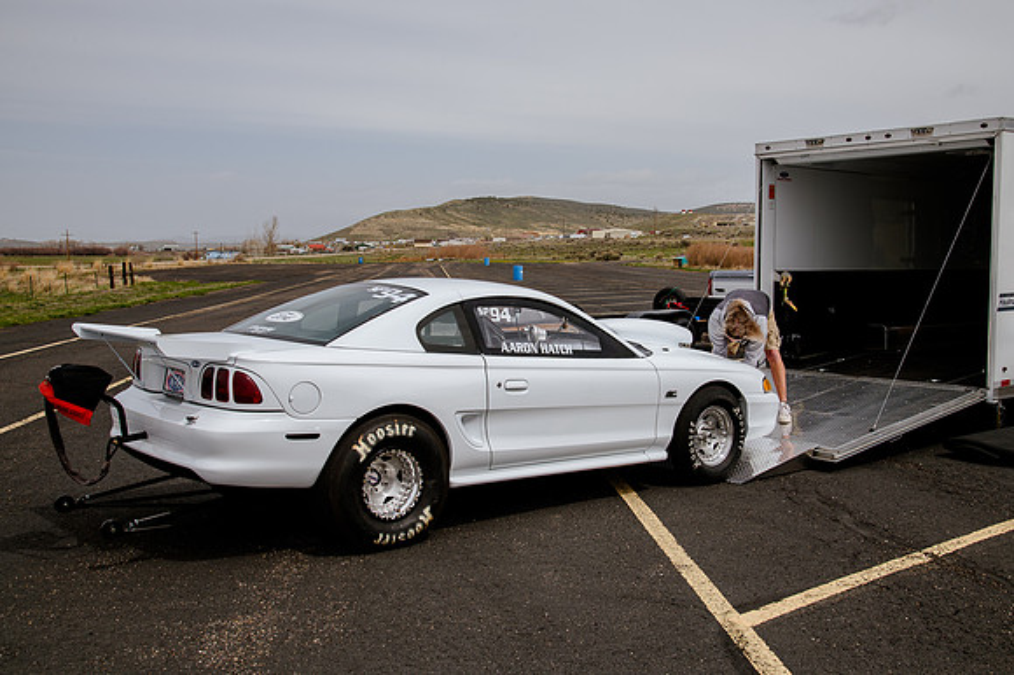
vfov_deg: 35.4
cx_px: 539
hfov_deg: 51.3
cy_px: 320
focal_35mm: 38
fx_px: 1056
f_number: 10
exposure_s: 1/640
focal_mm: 35
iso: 200
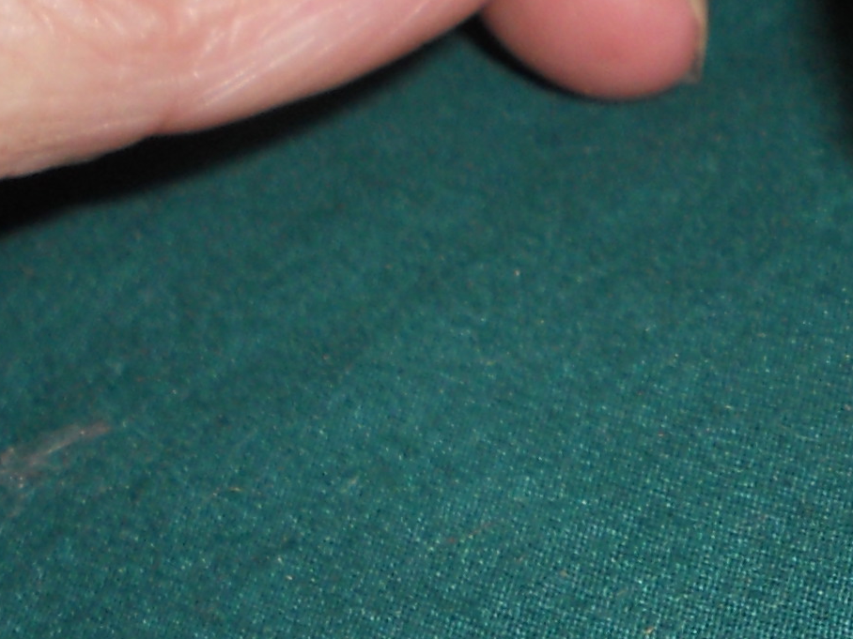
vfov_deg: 10.2
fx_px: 3474
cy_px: -252
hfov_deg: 13.4
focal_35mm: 141
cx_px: 1190
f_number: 8.8
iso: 80
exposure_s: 1/25
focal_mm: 5.8
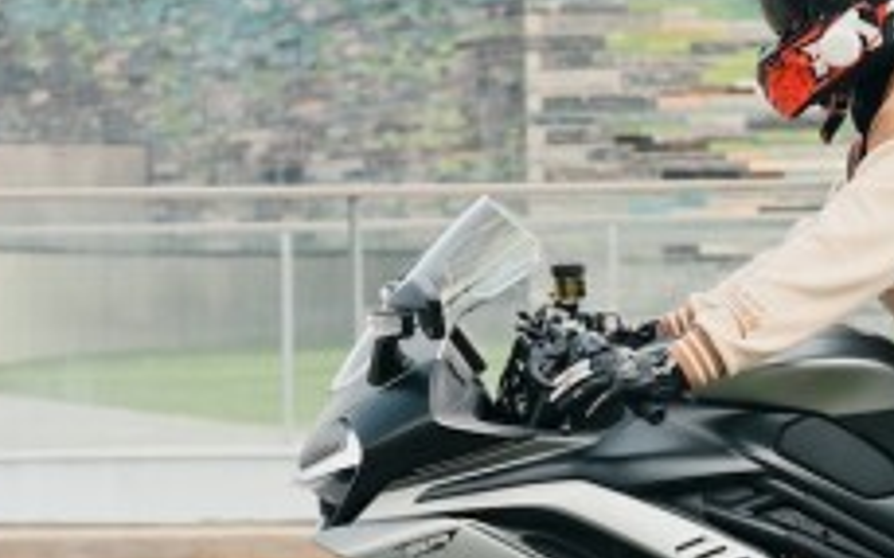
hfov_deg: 13.1
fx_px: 3897
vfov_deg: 8.2
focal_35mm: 160
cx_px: 535
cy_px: 472
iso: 800
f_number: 3.5
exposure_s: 1/2500
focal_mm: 50
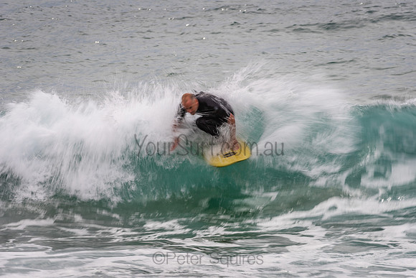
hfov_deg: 4.1
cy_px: 139
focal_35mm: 500
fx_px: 5779
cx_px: 208
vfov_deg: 2.8
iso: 64
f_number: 18
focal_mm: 500
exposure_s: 1/20
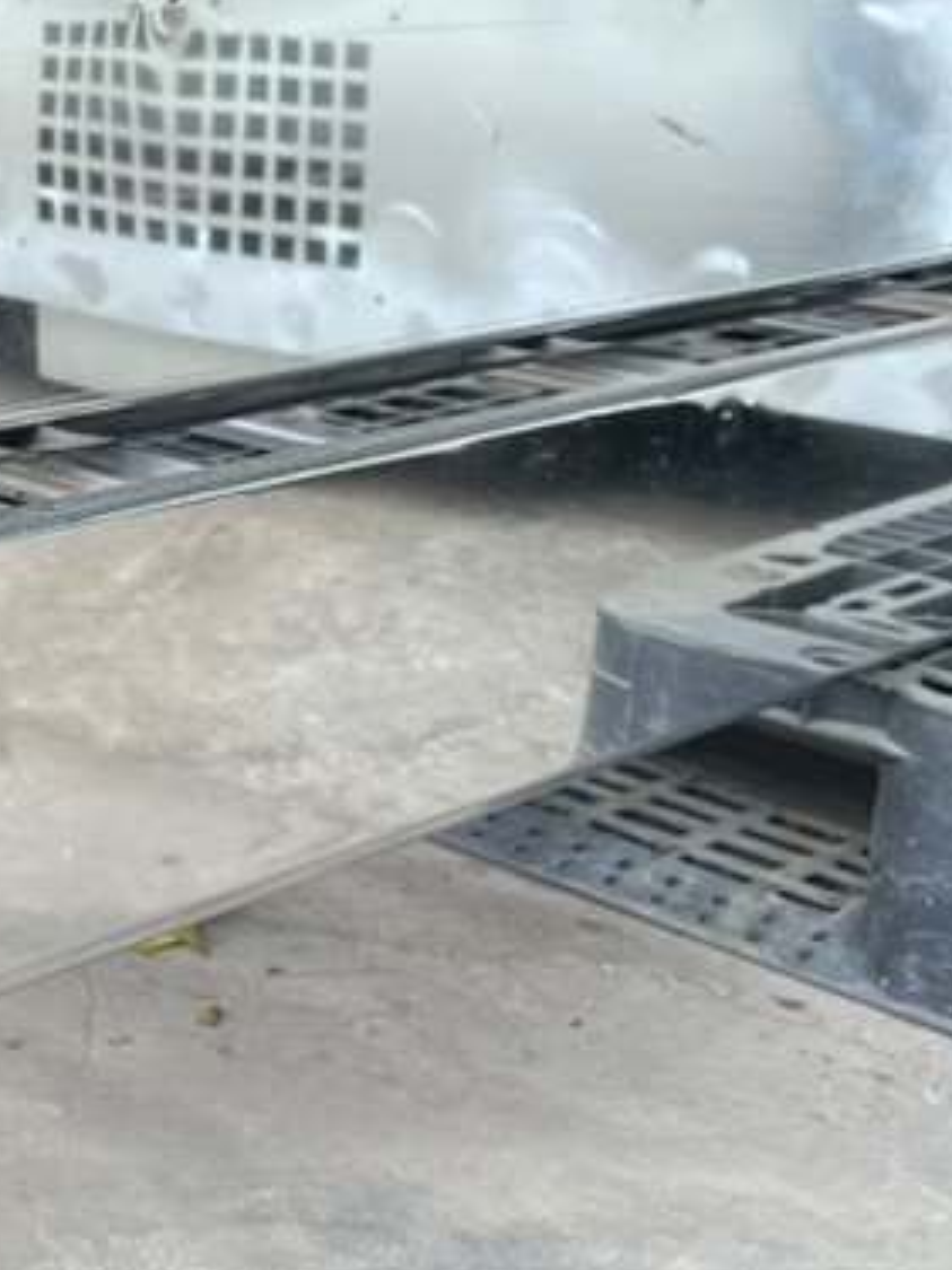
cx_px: -325
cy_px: 481
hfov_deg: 19.0
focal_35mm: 71
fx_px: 2605
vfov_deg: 27.3
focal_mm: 5.1
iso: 40
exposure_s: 1/122
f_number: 1.6
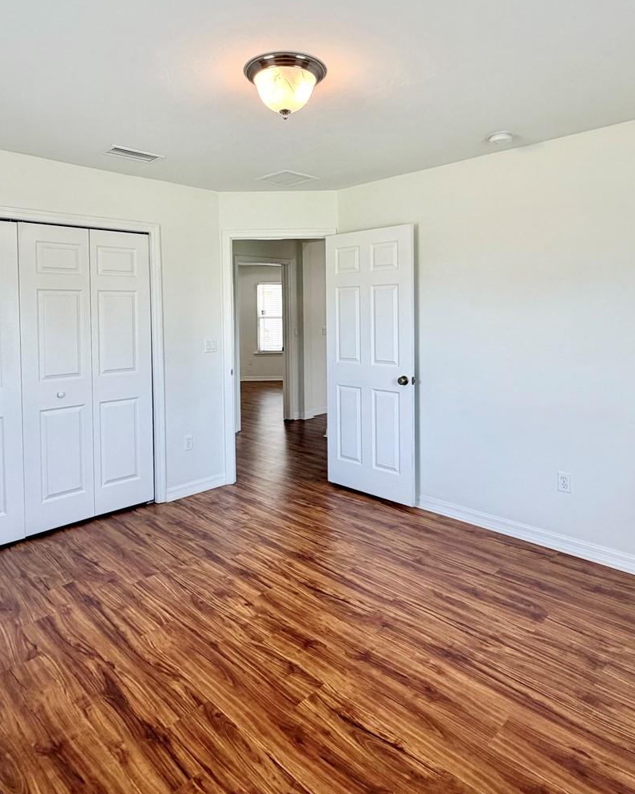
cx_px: 296
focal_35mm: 22
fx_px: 517
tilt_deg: -2.1
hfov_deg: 63.1
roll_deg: +1.3
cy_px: 322
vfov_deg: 74.3
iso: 100
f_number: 2.2
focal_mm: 2.22
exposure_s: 1/120
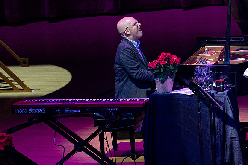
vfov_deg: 2.9
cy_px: 63
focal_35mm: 471
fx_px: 3244
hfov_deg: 4.4
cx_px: 267
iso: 2500
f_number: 5
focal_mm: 200
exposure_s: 1/320
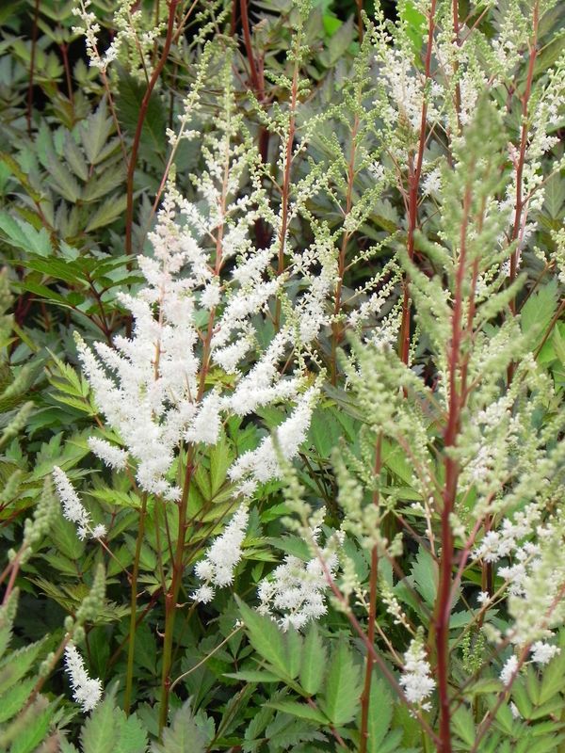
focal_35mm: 212
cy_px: 376
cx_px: 282
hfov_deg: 7.0
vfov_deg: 9.3
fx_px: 4614
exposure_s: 1/200
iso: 160
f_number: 5
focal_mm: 37.7
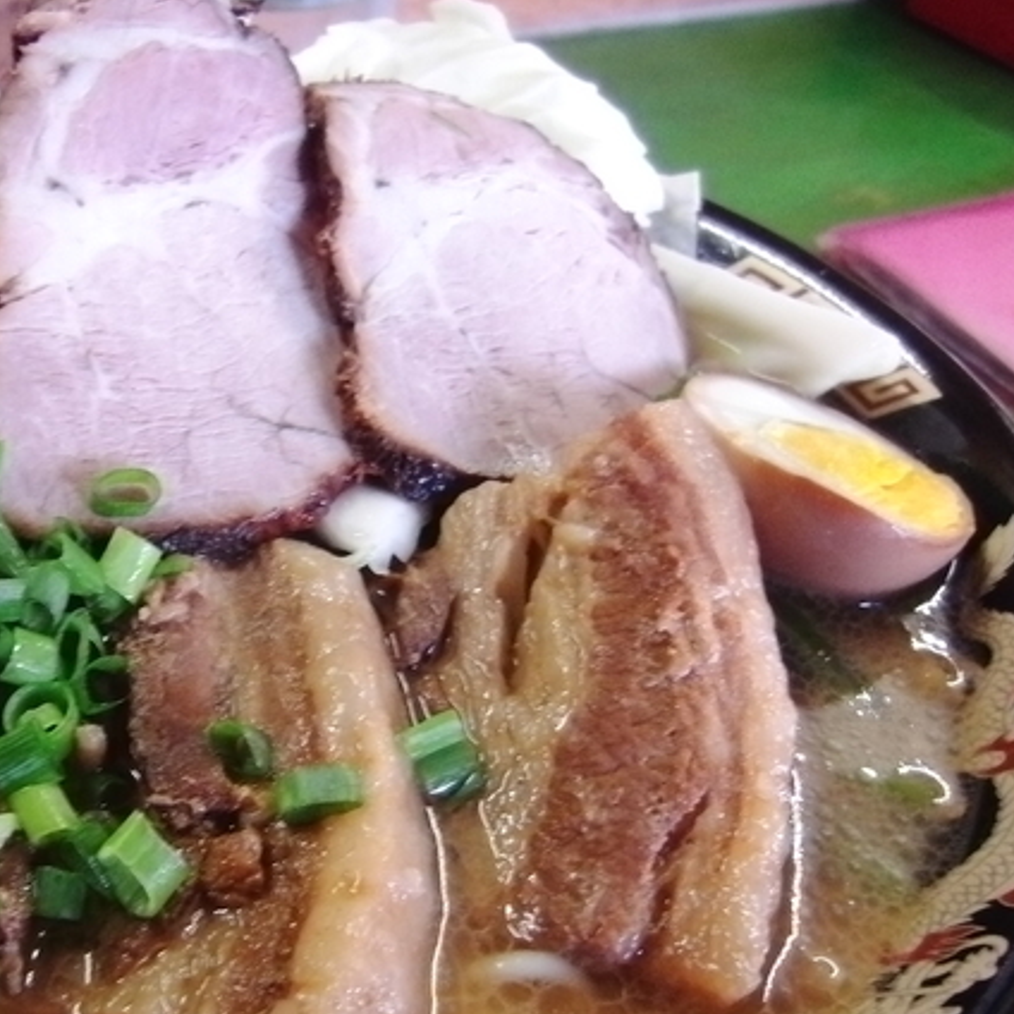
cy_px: 660
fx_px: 1326
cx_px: 246
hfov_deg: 40.6
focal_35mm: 40
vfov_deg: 41.4
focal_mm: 4.3
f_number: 3.2
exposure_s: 1/13
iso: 400
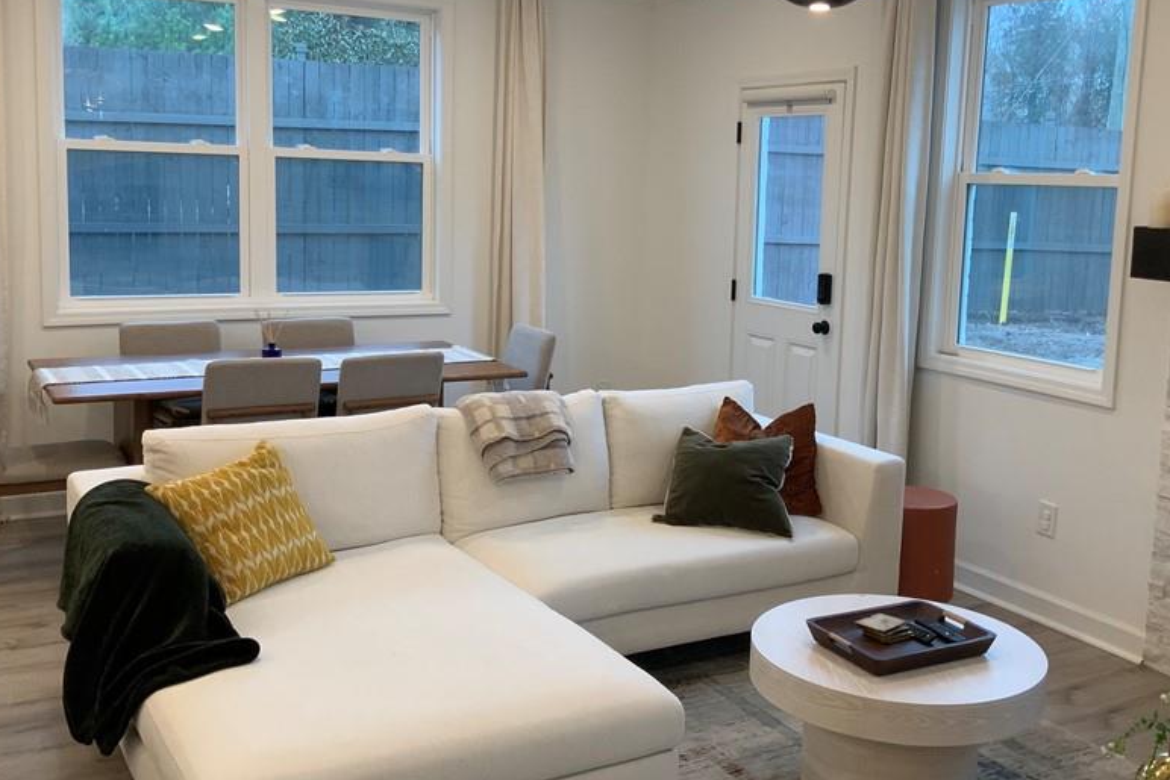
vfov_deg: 33.4
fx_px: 1300
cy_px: 345
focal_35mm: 40
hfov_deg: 48.3
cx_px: 662
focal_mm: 3
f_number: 1.8
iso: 50
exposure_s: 1/60
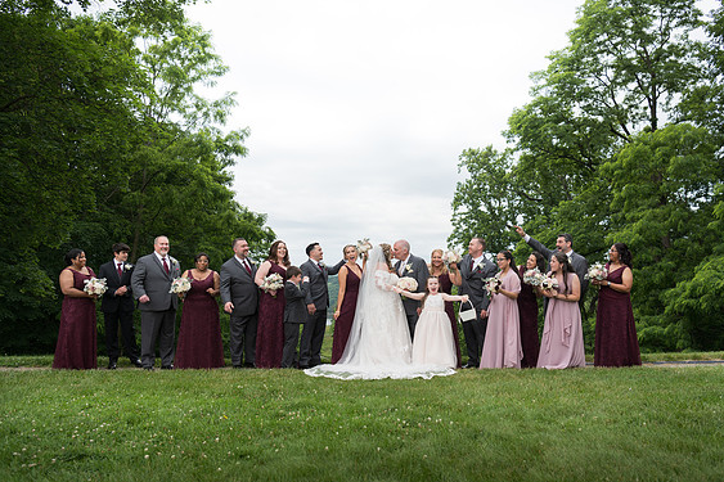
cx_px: 361
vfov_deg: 41.1
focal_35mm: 32
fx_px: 643
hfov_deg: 58.7
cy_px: 236
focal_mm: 31
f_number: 4.5
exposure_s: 1/320
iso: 64
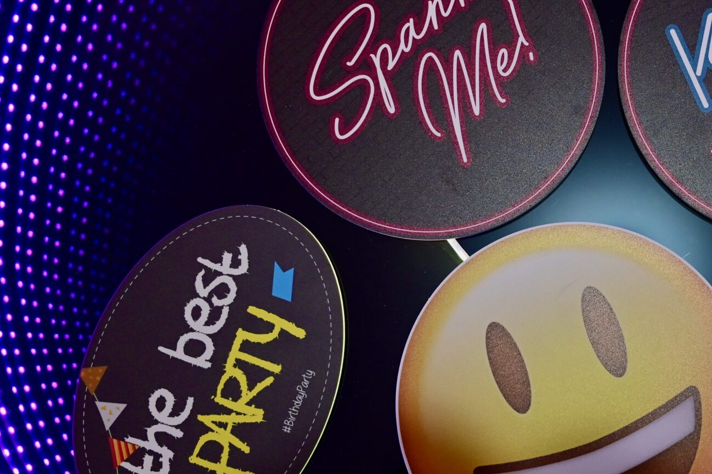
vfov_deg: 19.1
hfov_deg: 27.7
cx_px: 610
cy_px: 133
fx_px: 1403
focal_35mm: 71
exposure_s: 1/100
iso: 1600
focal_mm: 36
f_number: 4
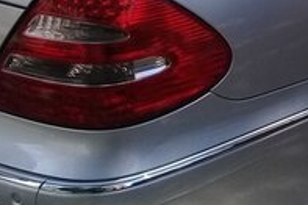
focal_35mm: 108
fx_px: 923
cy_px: -52
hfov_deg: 18.1
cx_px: 355
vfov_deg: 12.3
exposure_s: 1/409
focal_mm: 3.3
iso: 50
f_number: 2.2
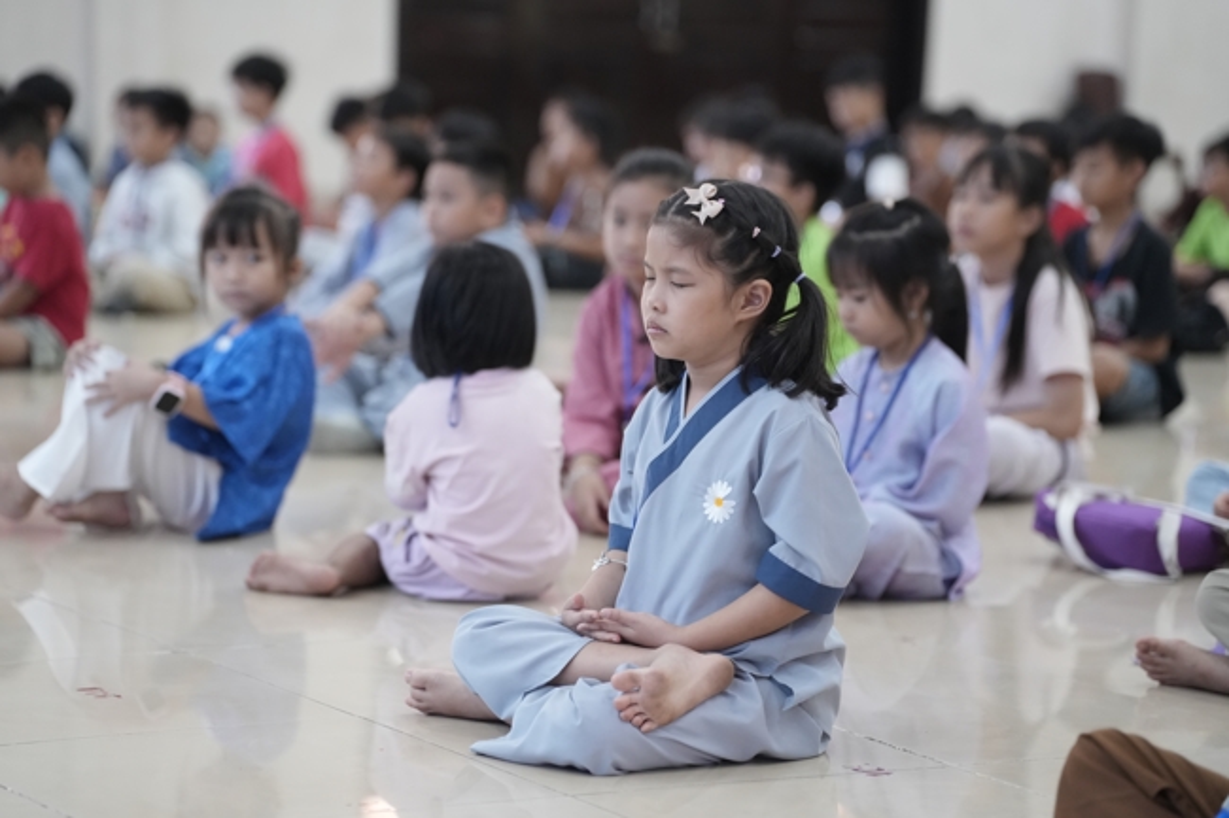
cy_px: 409
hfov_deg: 20.8
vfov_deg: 14.0
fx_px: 3345
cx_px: 614
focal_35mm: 98
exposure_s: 1/200
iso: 4000
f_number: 2.8
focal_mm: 98
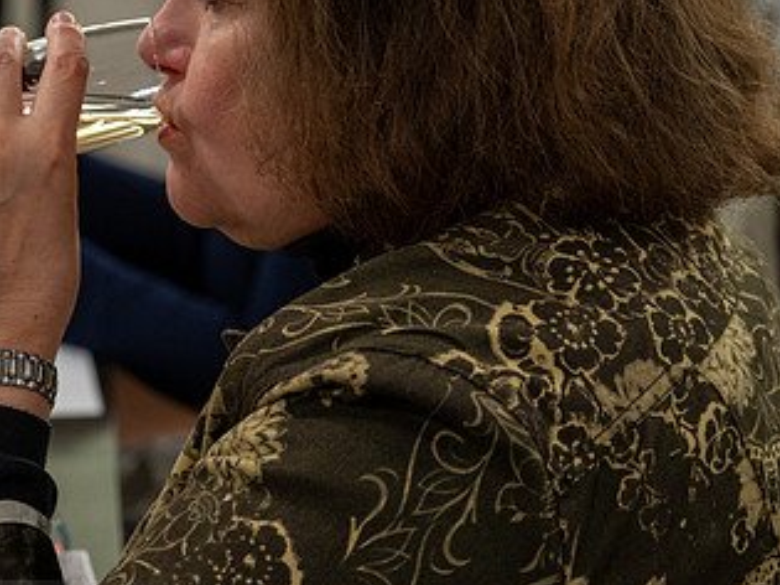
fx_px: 2590
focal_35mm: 115
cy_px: 198
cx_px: 178
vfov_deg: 12.9
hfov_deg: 17.0
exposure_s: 1/100
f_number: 4
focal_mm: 65
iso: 2000
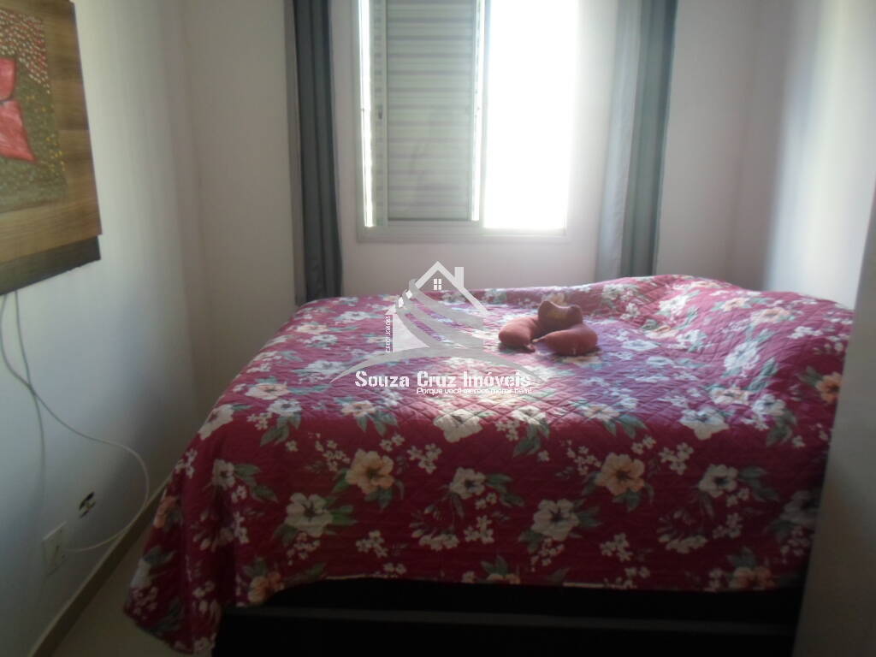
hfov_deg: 69.4
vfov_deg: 54.9
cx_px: 438
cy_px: 328
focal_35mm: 25
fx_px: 633
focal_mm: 4.5
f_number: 2.5
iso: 100
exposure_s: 1/30
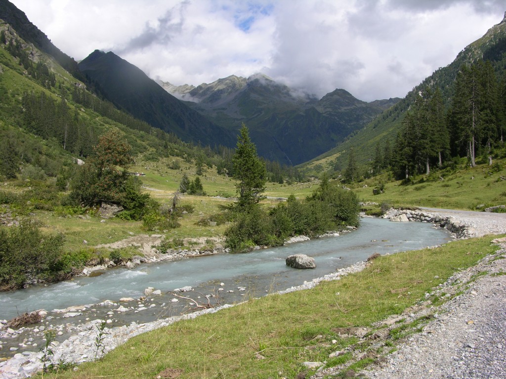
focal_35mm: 35
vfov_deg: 40.7
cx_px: 253
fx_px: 512
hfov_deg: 52.6
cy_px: 190
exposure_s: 1/232
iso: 50
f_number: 6.3
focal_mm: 8.9
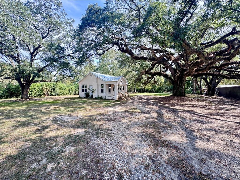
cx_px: 120
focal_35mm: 14
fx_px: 97
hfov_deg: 102.1
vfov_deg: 85.7
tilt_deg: -0.5
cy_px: 90
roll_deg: -0.4
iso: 40
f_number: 2.2
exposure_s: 1/125
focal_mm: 2.22
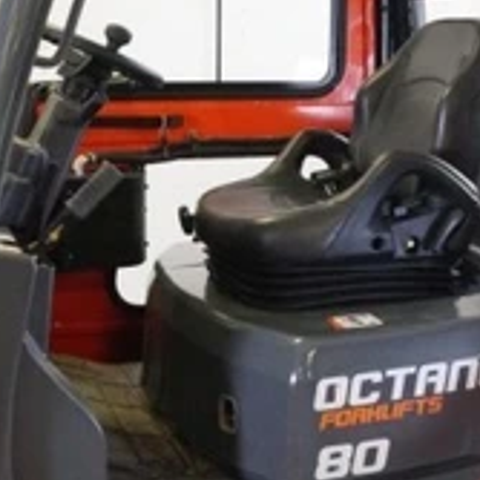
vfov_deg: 25.7
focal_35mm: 67
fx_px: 1051
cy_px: 203
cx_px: 336
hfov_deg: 25.5
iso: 3200
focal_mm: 22
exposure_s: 1/160
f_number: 9
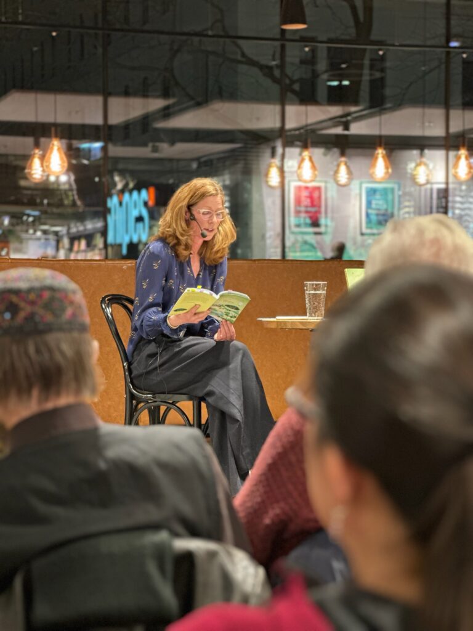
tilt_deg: -0.1
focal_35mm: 77
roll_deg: -0.5
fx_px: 1403
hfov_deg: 19.1
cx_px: 236
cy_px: 316
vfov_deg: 25.3
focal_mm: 9
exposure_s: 1/33
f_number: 2.8
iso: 250
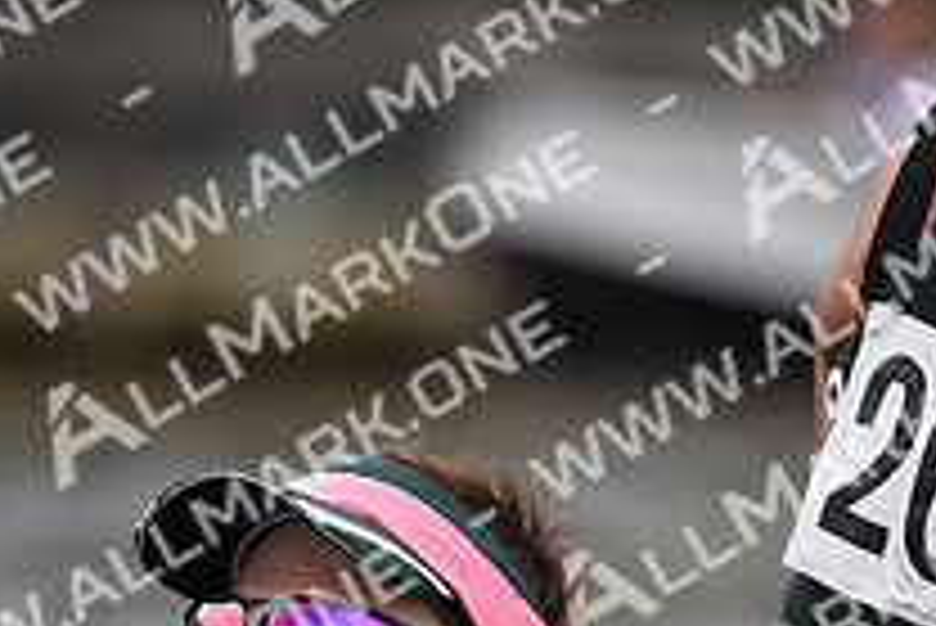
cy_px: 750
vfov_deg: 1.6
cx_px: 464
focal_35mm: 838
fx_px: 21802
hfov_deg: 2.5
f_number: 4
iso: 250
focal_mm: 300
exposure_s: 1/1600
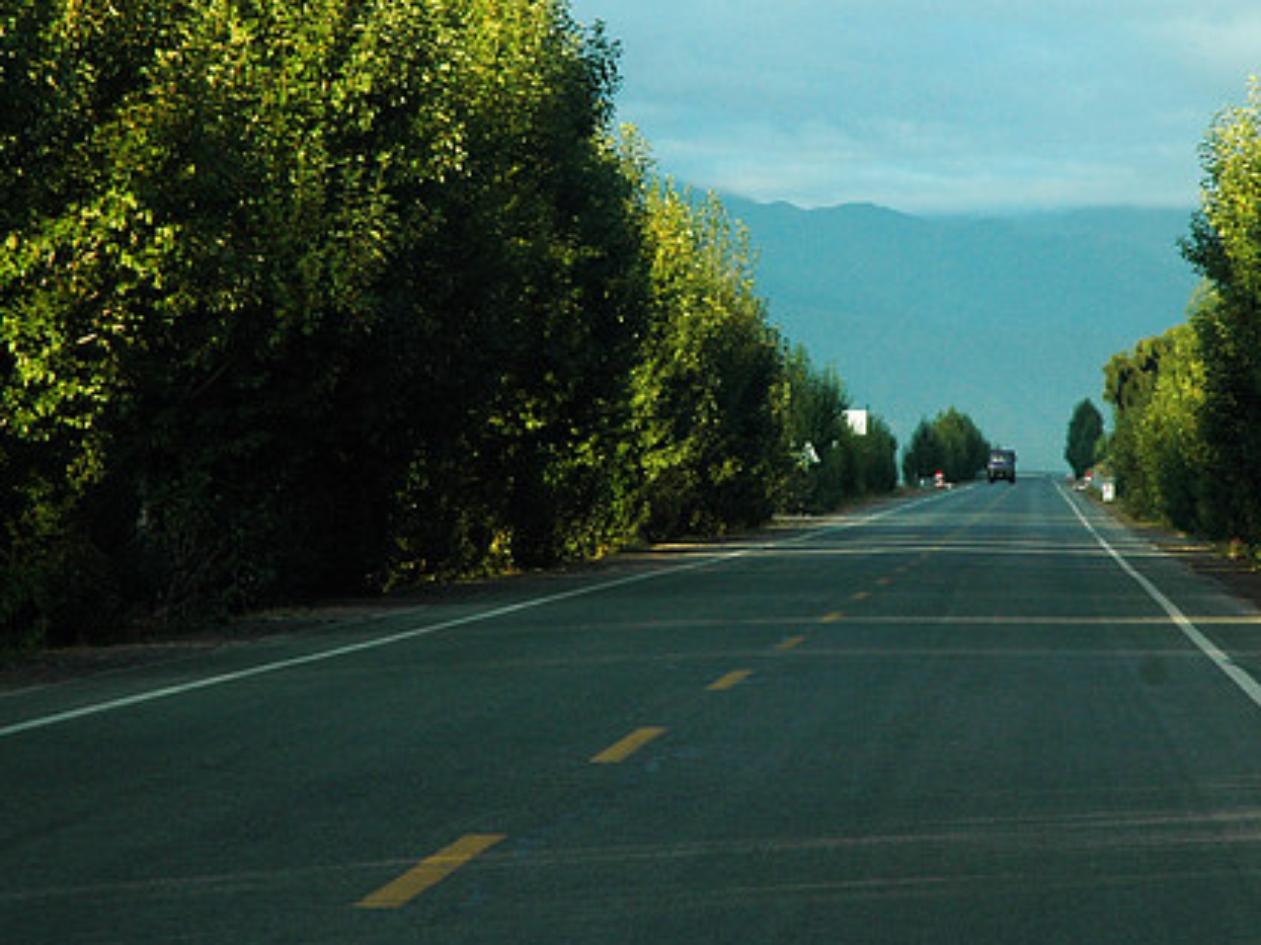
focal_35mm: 170
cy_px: 284
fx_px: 6191
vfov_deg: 8.7
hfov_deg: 11.6
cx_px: 769
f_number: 8
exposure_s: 1/160
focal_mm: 70
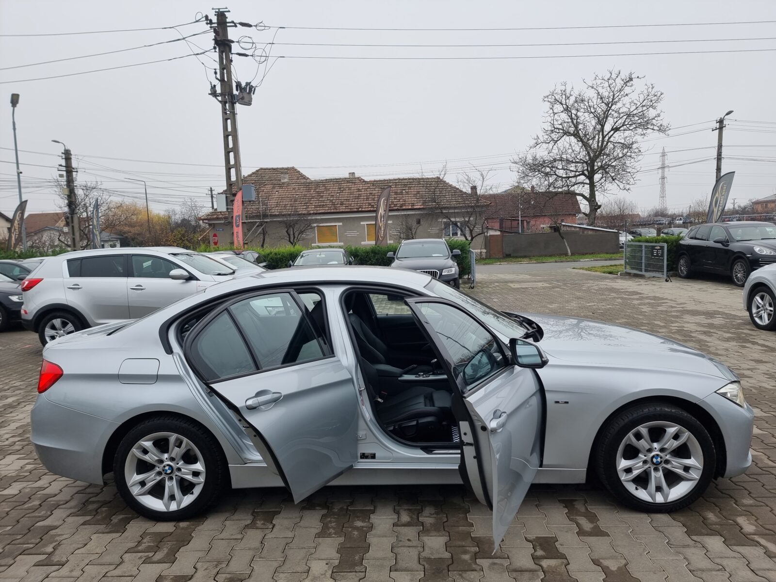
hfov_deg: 71.6
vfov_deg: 56.8
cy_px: 291
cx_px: 388
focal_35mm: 24
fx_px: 538
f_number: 1.8
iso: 50
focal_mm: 6.7
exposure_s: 1/100
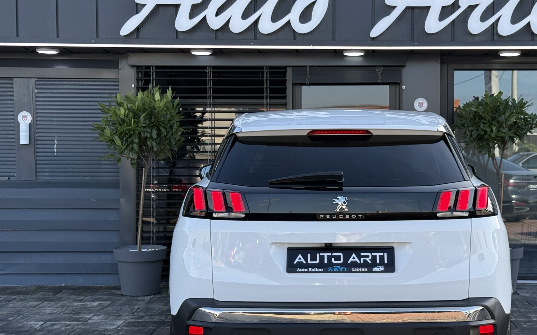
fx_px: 966
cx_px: 331
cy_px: 174
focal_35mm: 66
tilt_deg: +1.3
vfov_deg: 19.7
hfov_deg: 31.0
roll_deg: +0.0
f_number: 1.78
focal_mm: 6.76
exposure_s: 1/1027
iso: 80
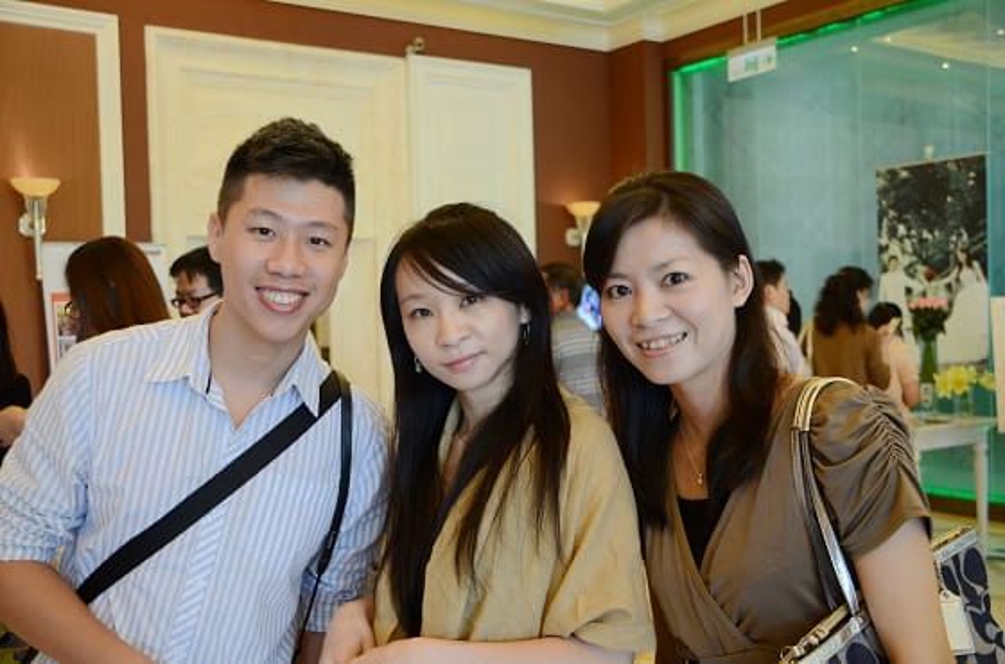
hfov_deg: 51.4
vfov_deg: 35.3
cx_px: 502
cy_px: 332
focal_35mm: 38
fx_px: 1044
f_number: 3.8
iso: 400
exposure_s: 1/60
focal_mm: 25
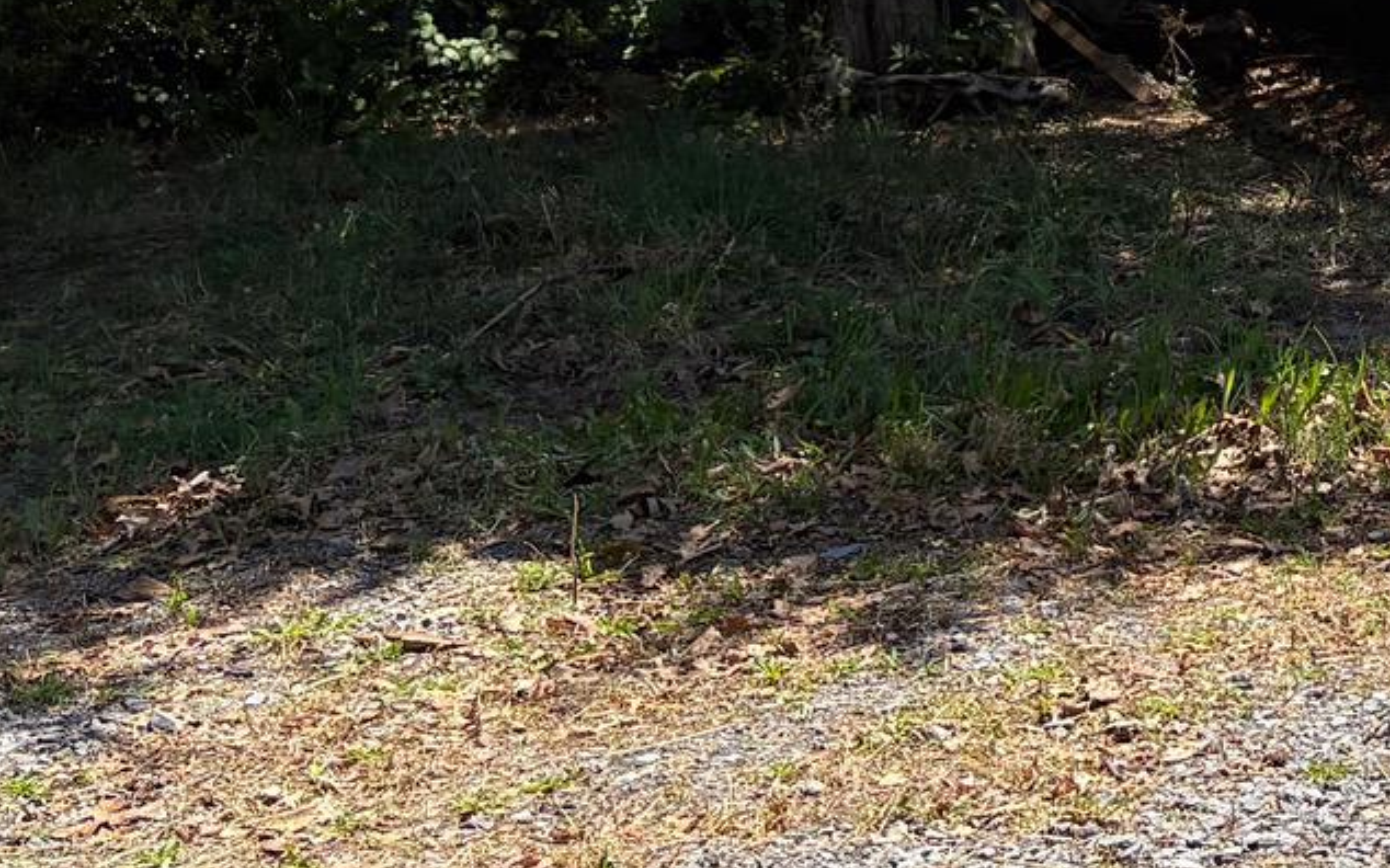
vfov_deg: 13.6
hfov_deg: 20.2
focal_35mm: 89
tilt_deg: +2.8
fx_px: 3371
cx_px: 2048
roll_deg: +3.2
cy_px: -522
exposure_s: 1/1953
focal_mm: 5.96
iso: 50
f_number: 1.6
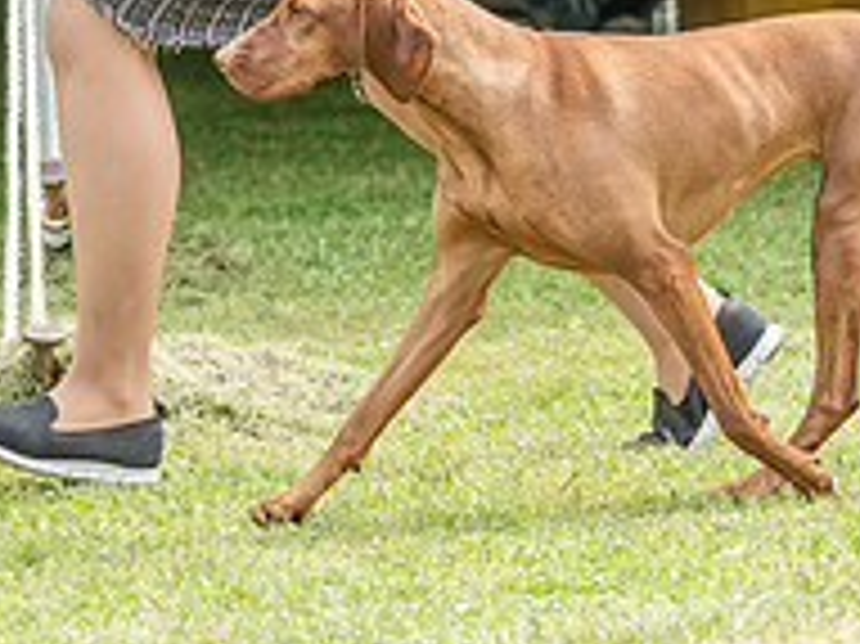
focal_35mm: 353
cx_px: 482
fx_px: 8764
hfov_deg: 5.6
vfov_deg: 4.2
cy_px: -191
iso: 1250
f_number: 5
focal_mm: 121
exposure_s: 1/1000
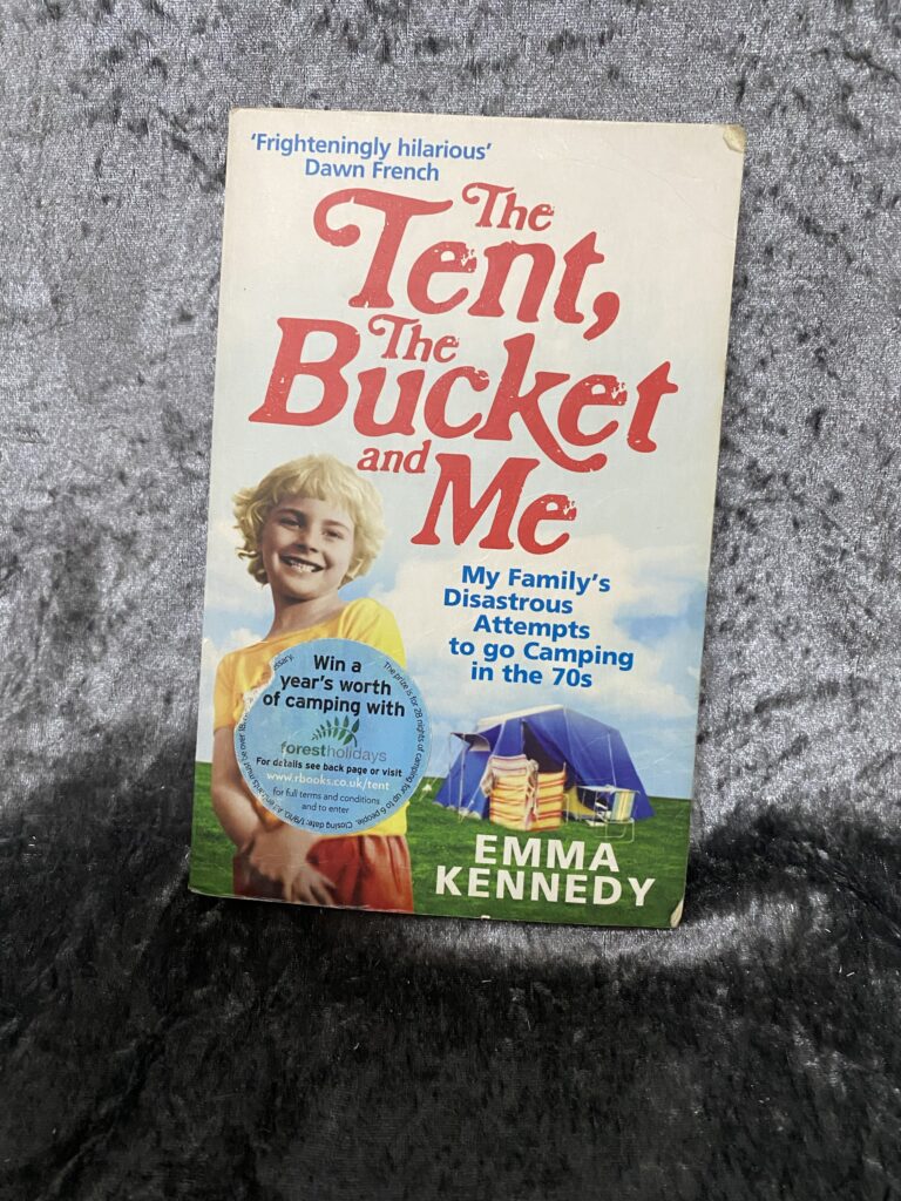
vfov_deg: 67.3
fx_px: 902
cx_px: 450
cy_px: 600
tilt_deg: -33.5
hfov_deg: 53.1
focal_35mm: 26
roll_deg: -2.8
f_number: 1.8
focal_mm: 4.25
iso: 500
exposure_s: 1/50
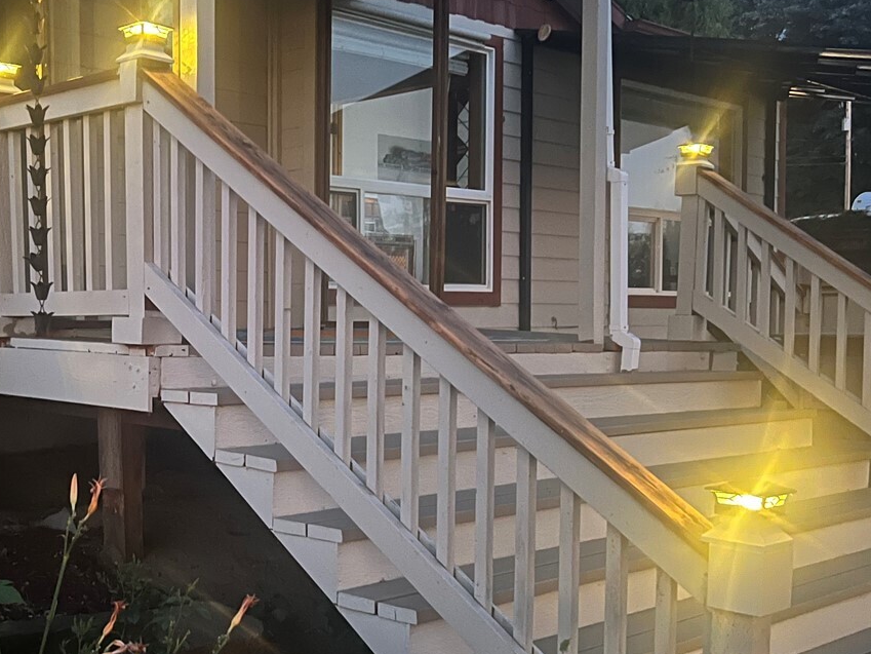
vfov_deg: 29.7
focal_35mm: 49
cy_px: 364
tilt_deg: -3.8
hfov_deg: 38.2
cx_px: 247
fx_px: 1233
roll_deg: -0.1
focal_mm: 5.7
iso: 1000
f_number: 1.5
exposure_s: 1/9
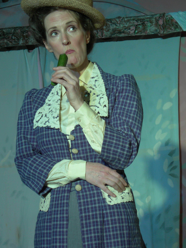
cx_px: 93
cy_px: 124
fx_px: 817
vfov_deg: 17.3
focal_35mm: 114
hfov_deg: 13.0
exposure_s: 1/3.8
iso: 90
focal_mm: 23.4
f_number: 4.9
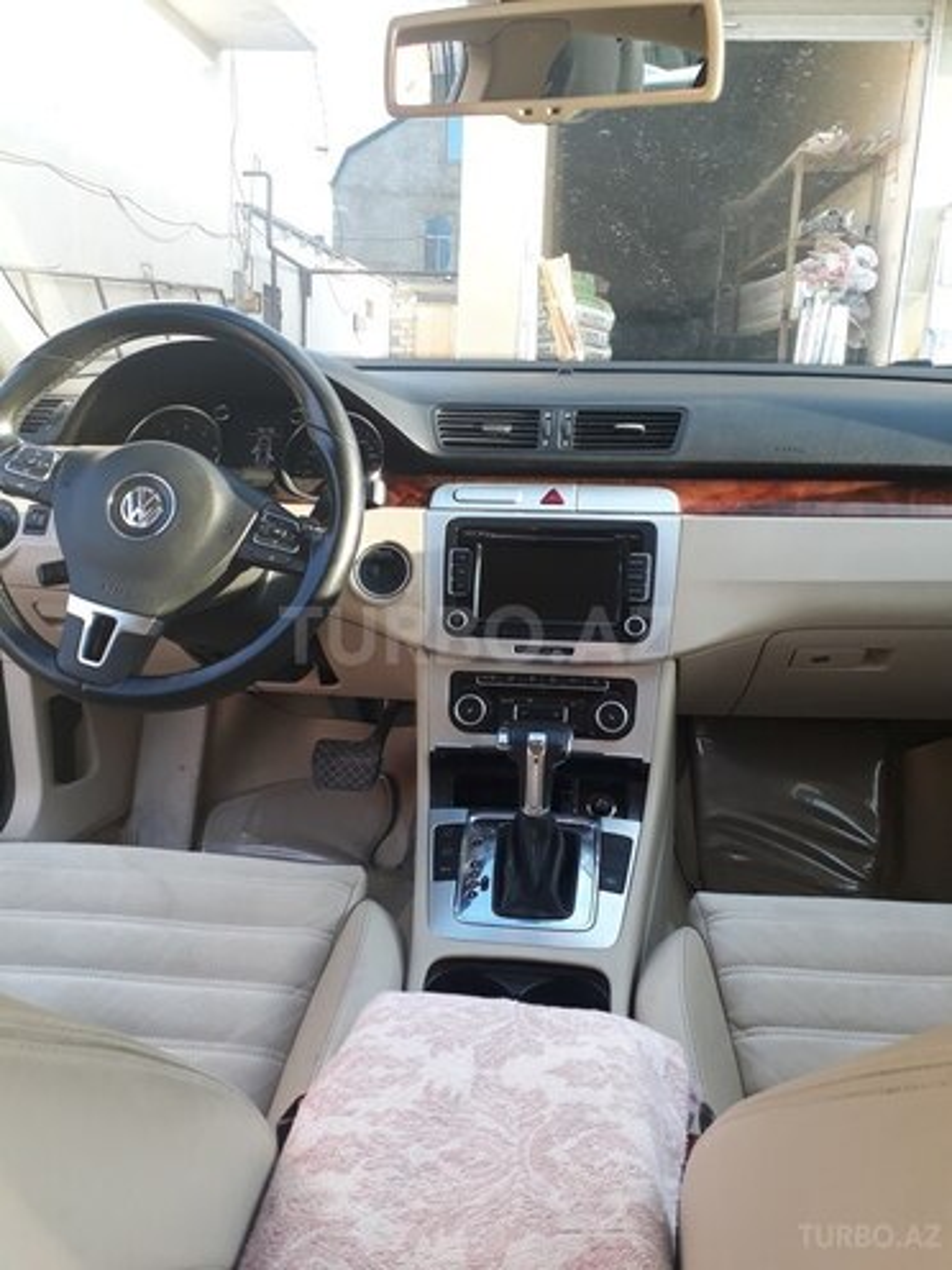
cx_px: 476
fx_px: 990
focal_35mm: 27
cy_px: 635
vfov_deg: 65.3
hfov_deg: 51.4
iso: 50
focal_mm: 3.6
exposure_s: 1/100
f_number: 1.9
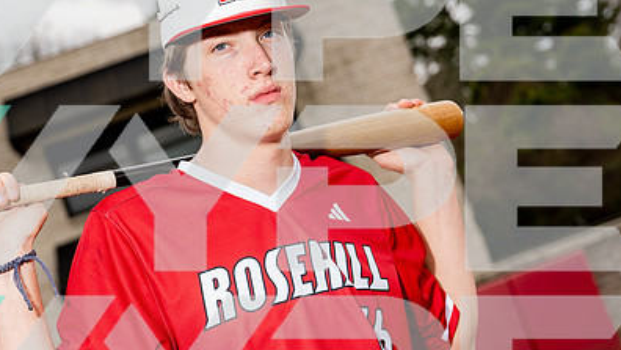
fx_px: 1416
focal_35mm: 86
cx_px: 246
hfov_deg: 24.7
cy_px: 189
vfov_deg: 14.1
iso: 100
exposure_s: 1/250
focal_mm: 56
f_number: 4
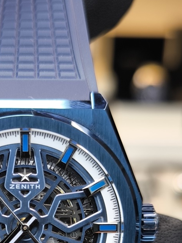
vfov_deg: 23.9
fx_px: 553
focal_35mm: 79
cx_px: 23
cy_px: 229
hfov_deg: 18.4
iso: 80
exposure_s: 1/100
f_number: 1.9
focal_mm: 6.92
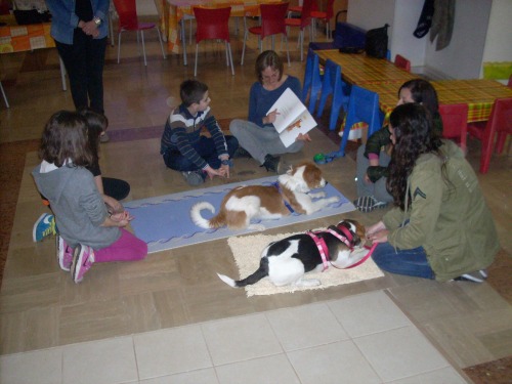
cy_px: 192
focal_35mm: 37
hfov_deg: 50.1
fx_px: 547
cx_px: 256
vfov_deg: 38.7
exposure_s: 1/60
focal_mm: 6.2
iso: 400
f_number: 2.8
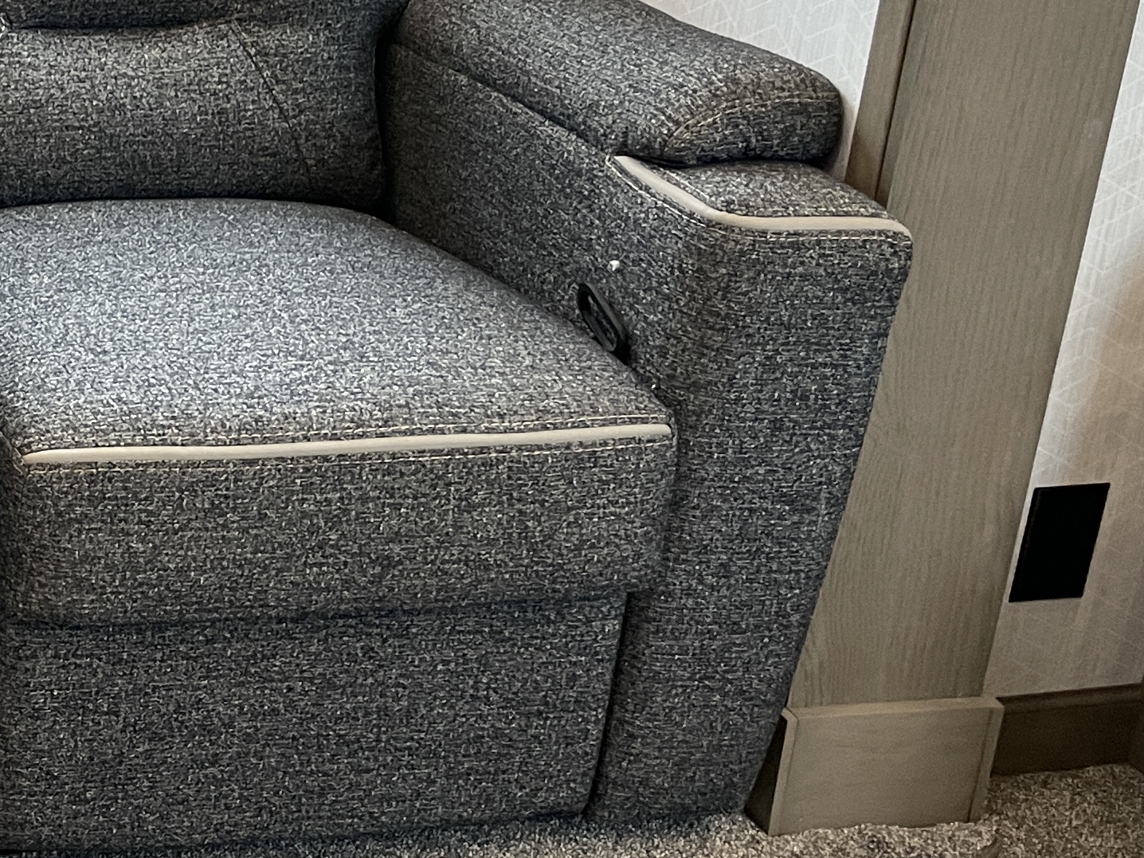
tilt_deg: -20.8
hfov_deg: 23.8
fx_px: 2413
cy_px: 257
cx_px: -308
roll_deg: -0.2
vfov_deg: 20.1
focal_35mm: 73
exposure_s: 1/60
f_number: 1.6
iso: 160
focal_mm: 4.2
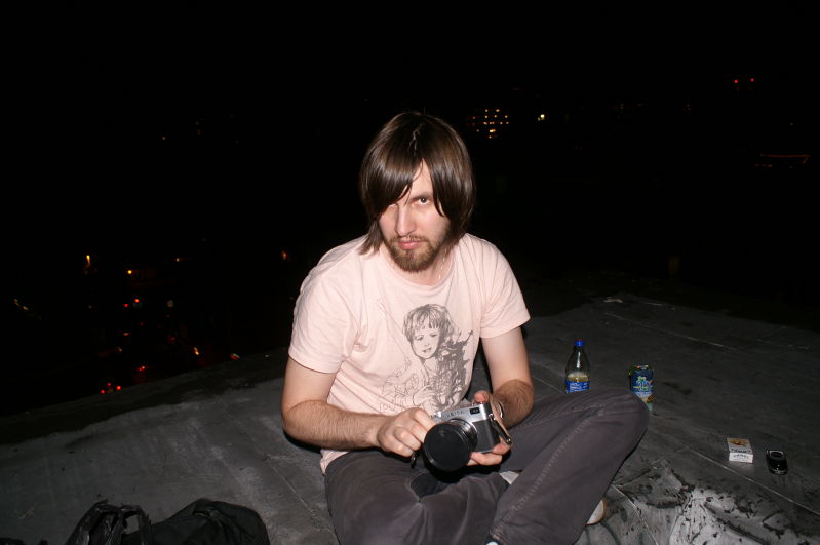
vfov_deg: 43.5
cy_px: 272
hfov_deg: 62.0
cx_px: 410
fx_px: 683
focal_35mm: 30
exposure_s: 1/60
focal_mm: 20
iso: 200
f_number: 4
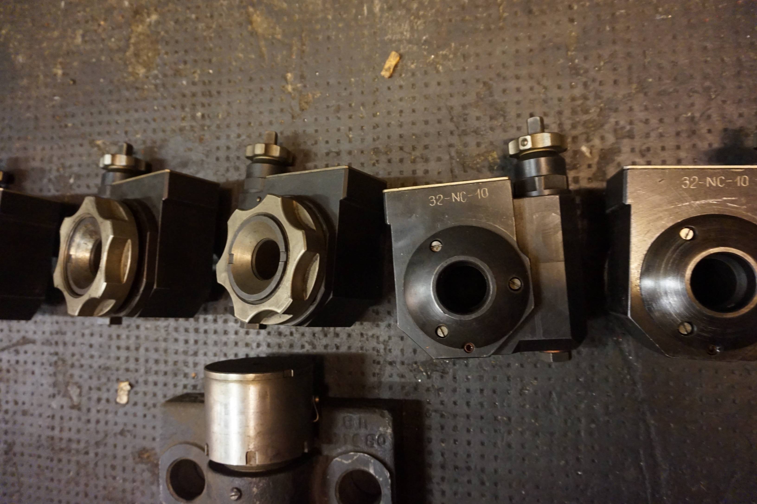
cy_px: 252
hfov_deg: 73.8
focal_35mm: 24
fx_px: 504
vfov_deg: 53.1
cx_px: 378
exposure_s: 1/20
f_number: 3.5
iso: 3200
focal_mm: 16
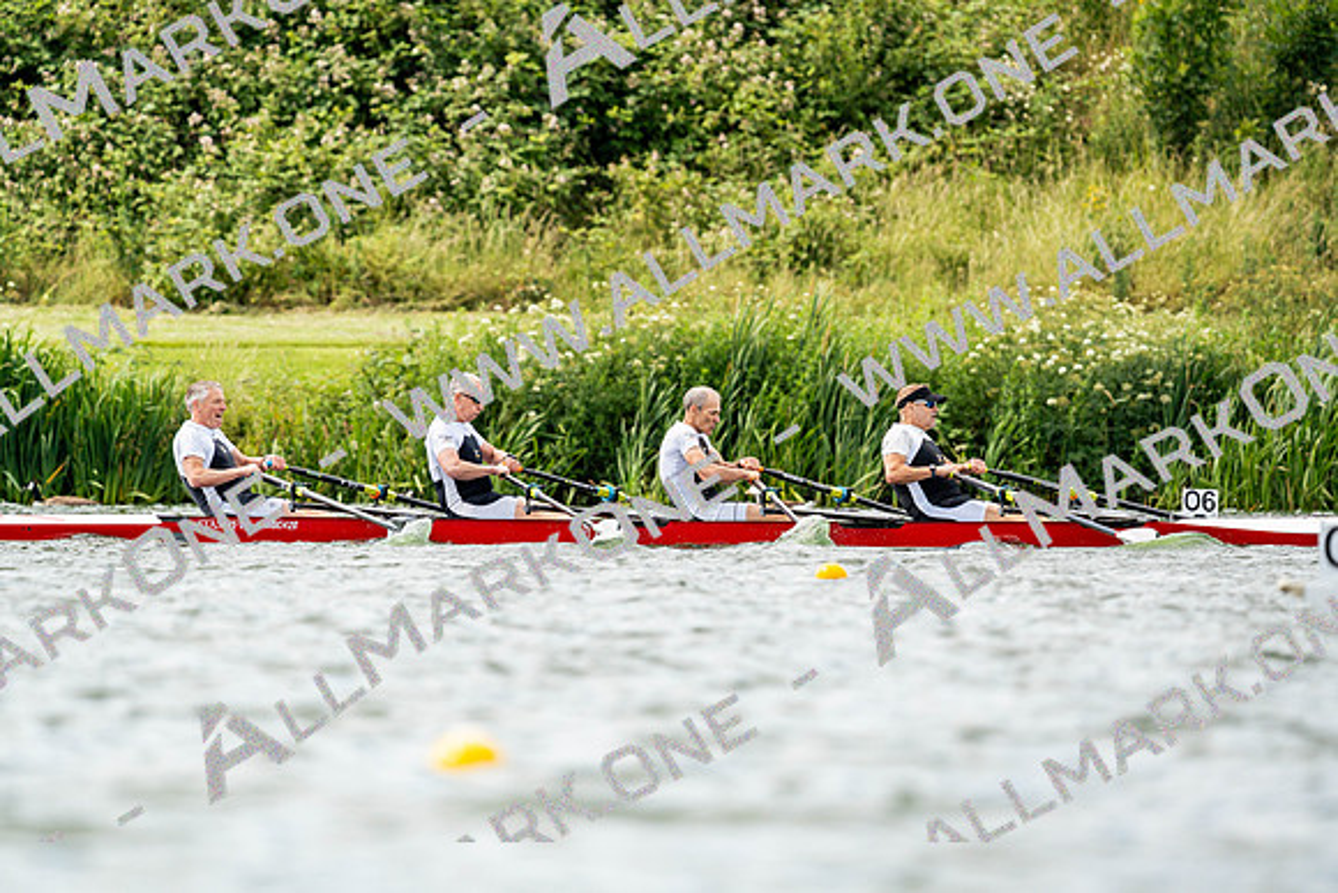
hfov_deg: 4.8
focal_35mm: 433
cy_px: 446
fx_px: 16096
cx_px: 669
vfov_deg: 3.2
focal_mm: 433
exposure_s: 1/2000
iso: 400
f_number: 6.3
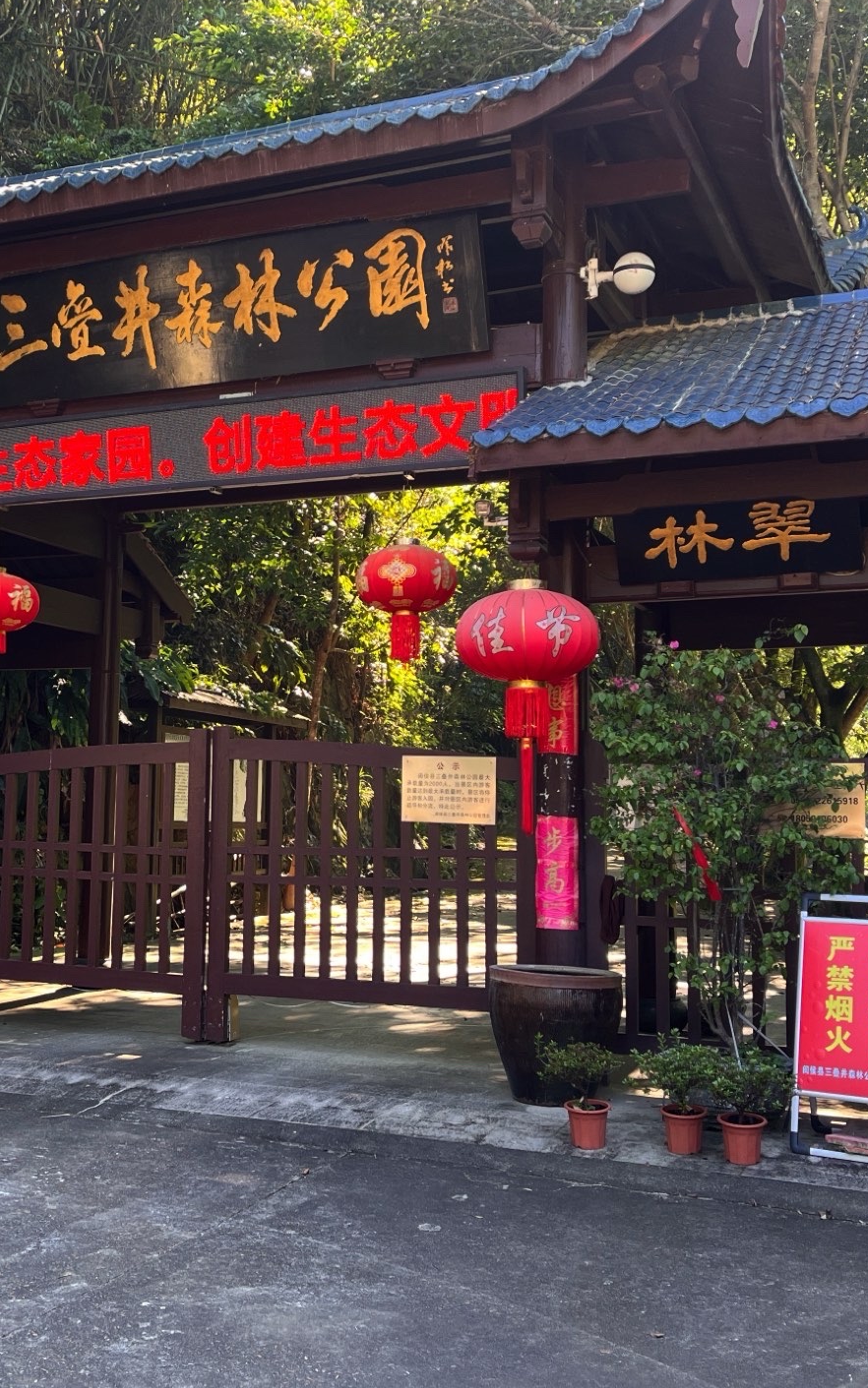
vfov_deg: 49.3
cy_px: 664
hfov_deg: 31.8
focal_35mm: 40
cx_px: 298
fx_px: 1514
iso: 50
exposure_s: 1/122
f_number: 1.6
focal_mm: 5.1
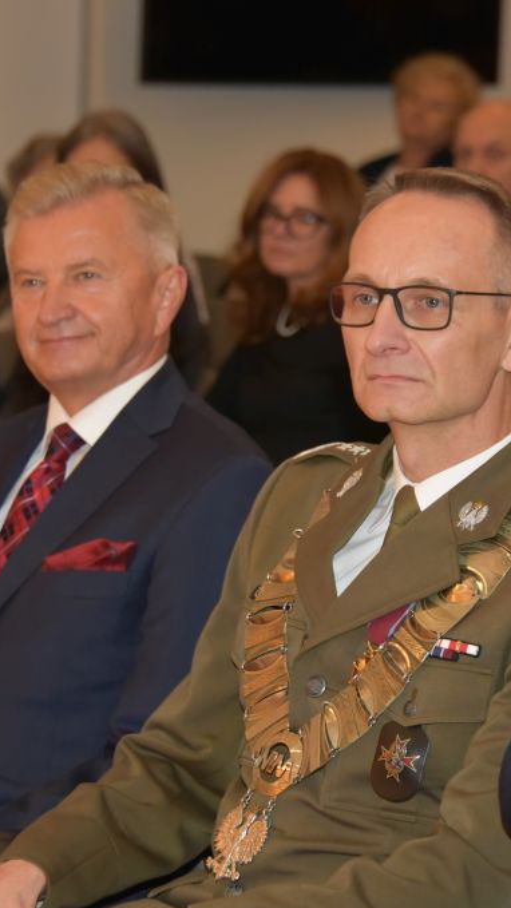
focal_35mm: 166
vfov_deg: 13.0
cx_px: 470
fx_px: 3998
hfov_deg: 7.3
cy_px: 456
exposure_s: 1/60
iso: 3200
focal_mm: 105
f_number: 5.3
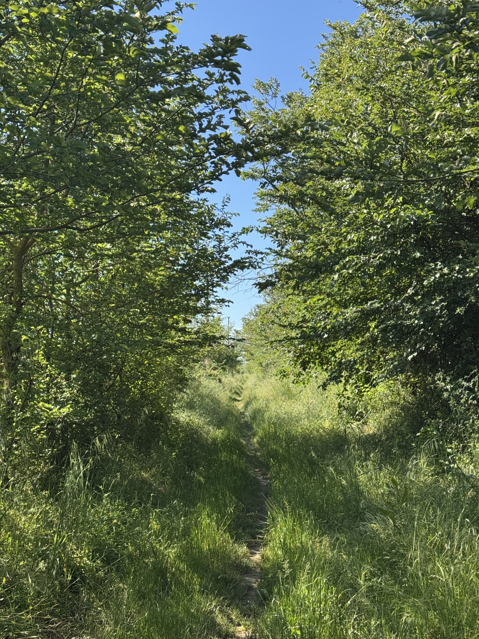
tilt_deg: +5.8
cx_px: 240
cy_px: 320
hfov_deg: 30.3
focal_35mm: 48
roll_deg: -0.1
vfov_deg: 39.7
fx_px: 886
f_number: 1.78
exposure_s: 1/1133
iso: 64
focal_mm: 6.76
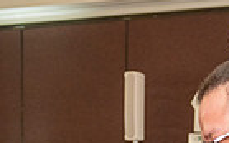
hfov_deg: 15.1
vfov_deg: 8.8
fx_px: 843
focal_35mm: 135
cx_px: 243
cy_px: 346
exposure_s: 1/125
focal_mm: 26
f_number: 3.5
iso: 800
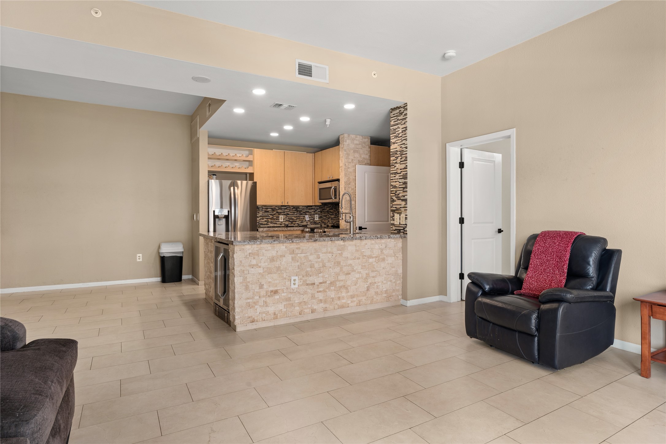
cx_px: 333
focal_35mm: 20
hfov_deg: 84.0
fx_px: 370
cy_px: 222
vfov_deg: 61.9
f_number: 11
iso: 100
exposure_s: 1/1.67
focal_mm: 20
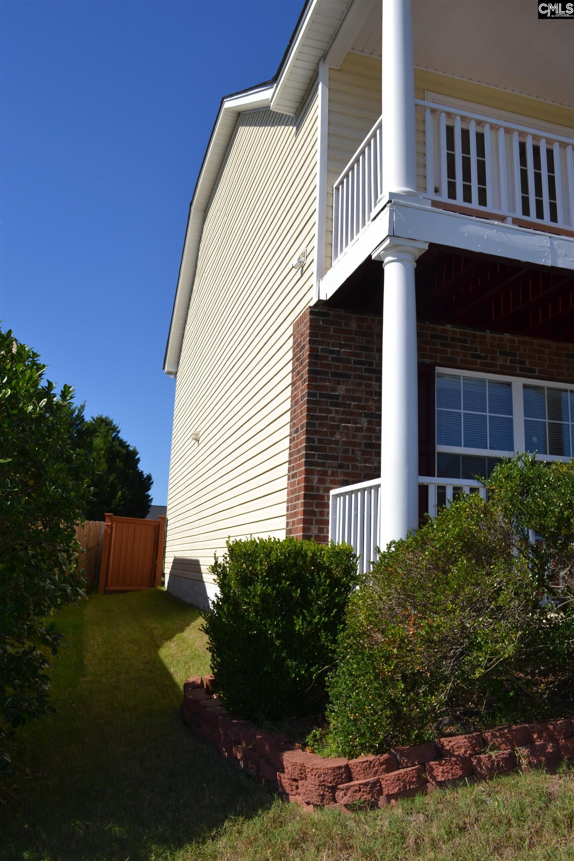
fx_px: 646
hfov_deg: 47.9
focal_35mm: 27
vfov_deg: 67.4
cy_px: 430
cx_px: 287
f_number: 10
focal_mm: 18
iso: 100
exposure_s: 1/200
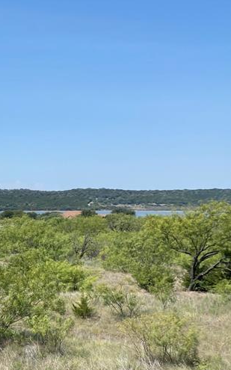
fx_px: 575
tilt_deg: -2.2
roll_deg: -0.6
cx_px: -135
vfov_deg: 35.4
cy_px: 238
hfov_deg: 19.3
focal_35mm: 57
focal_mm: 4.25
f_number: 1.8
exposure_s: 1/3401
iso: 32
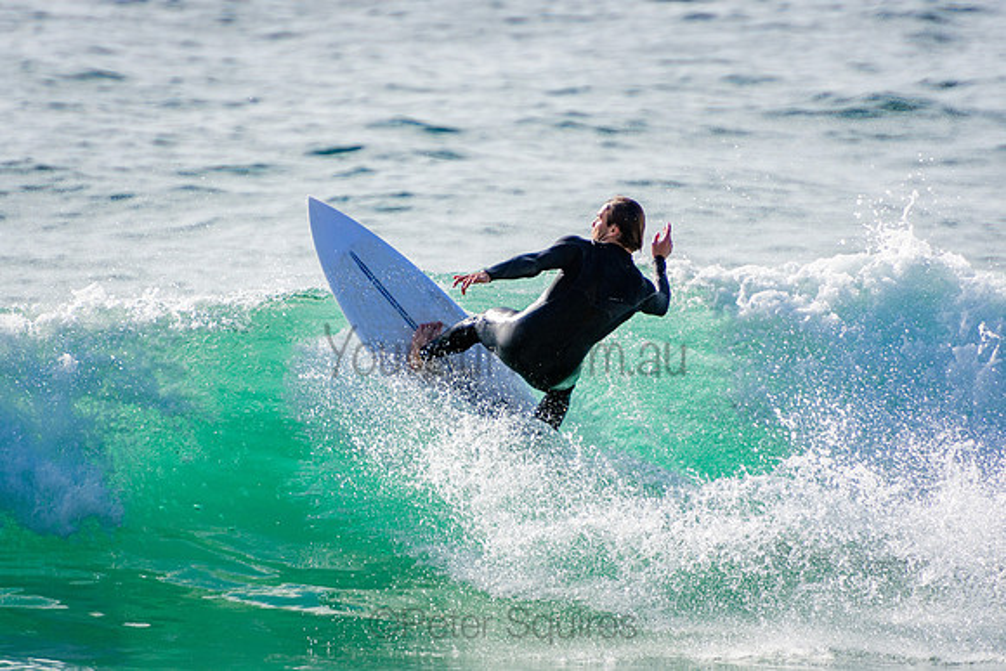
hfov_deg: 3.4
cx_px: 503
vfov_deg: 2.3
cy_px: 336
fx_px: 16770
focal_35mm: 600
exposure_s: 1/2000
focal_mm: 400
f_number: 5.6
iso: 280
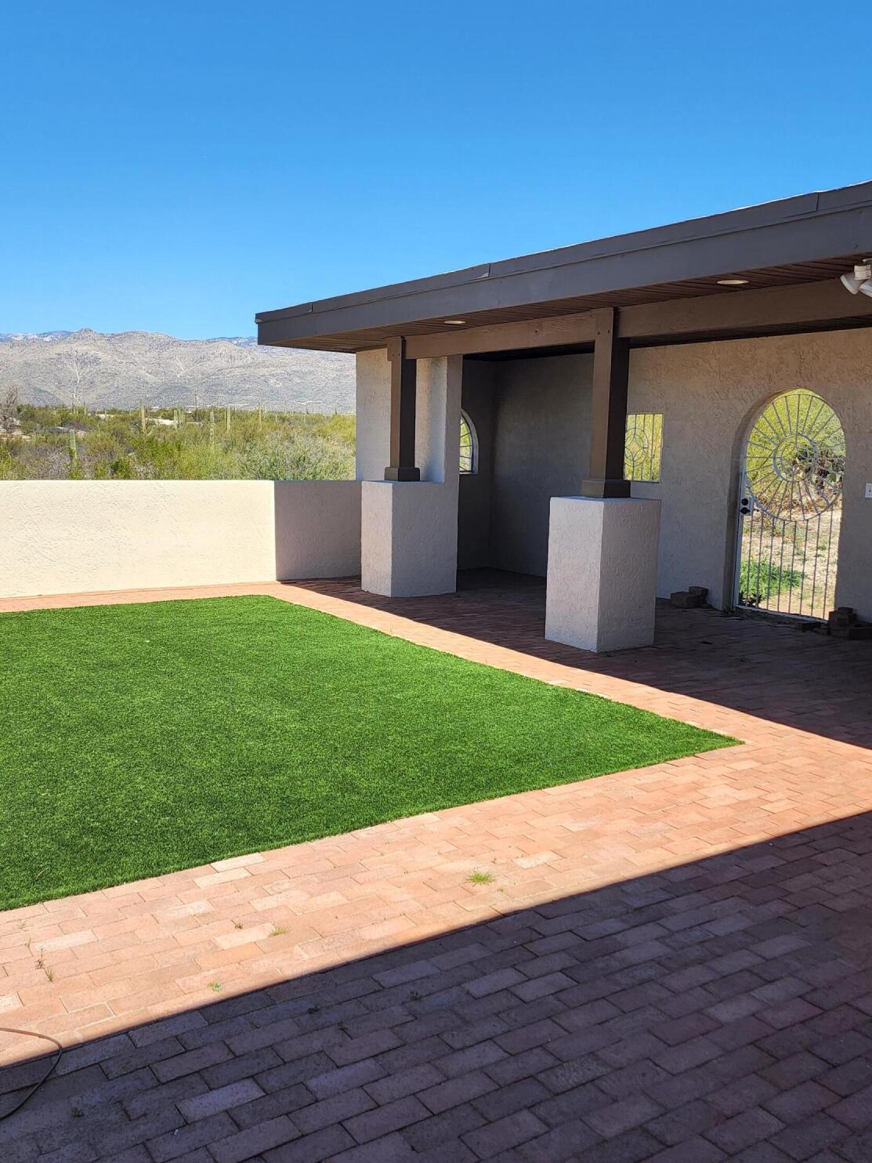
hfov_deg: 45.4
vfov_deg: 58.3
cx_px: 412
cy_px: 593
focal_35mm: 31
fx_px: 1041
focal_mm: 6.4
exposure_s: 1/752
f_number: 1.8
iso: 12
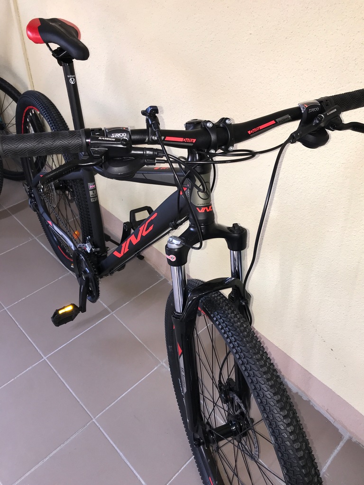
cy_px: 242
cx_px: 182
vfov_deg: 63.4
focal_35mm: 28
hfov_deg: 49.7
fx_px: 393
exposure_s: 1/33
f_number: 1.8
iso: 25
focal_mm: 3.99
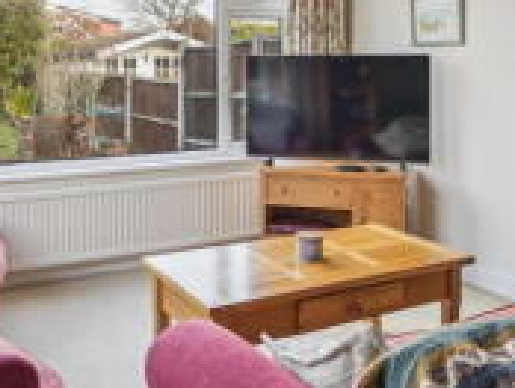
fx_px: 626
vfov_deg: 33.1
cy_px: 58
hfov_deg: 44.6
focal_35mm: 42
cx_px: 222
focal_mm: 16
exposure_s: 1/20
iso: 320
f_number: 4.5
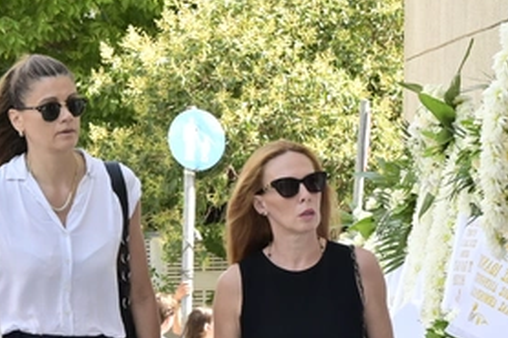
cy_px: 282
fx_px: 3892
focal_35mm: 276
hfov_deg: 7.5
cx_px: 230
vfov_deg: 5.0
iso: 800
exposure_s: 1/250
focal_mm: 79
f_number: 9
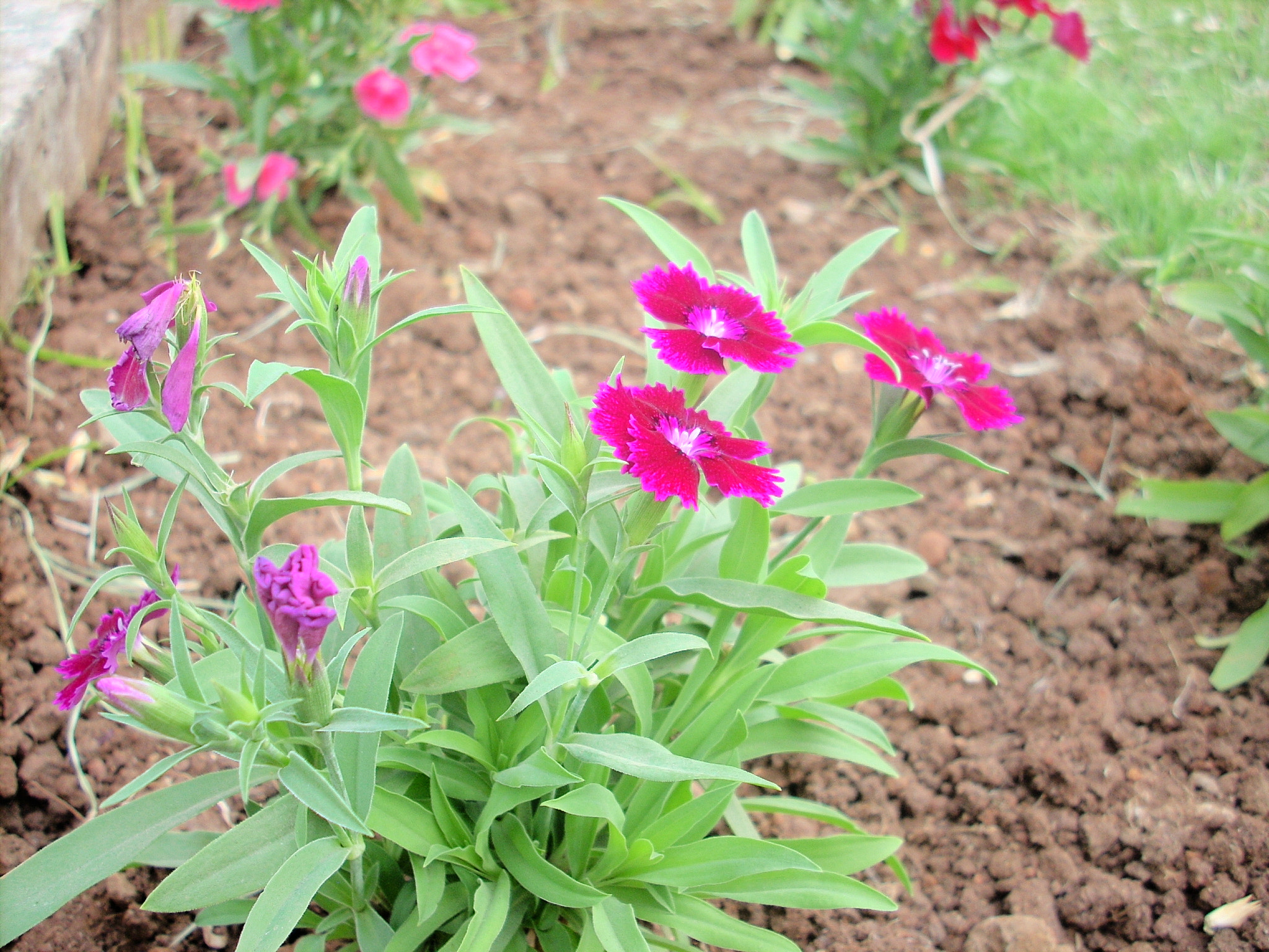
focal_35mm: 37
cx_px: 634
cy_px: 476
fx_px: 1356
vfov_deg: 38.7
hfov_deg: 50.1
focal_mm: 6.2
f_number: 2.8
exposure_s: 1/136
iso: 64
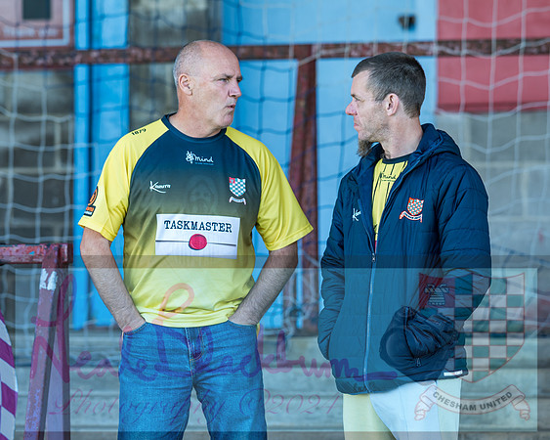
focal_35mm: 237
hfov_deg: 8.2
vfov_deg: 6.5
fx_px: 3857
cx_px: 281
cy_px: 219
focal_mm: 135
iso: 50
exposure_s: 1/160
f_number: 2.4
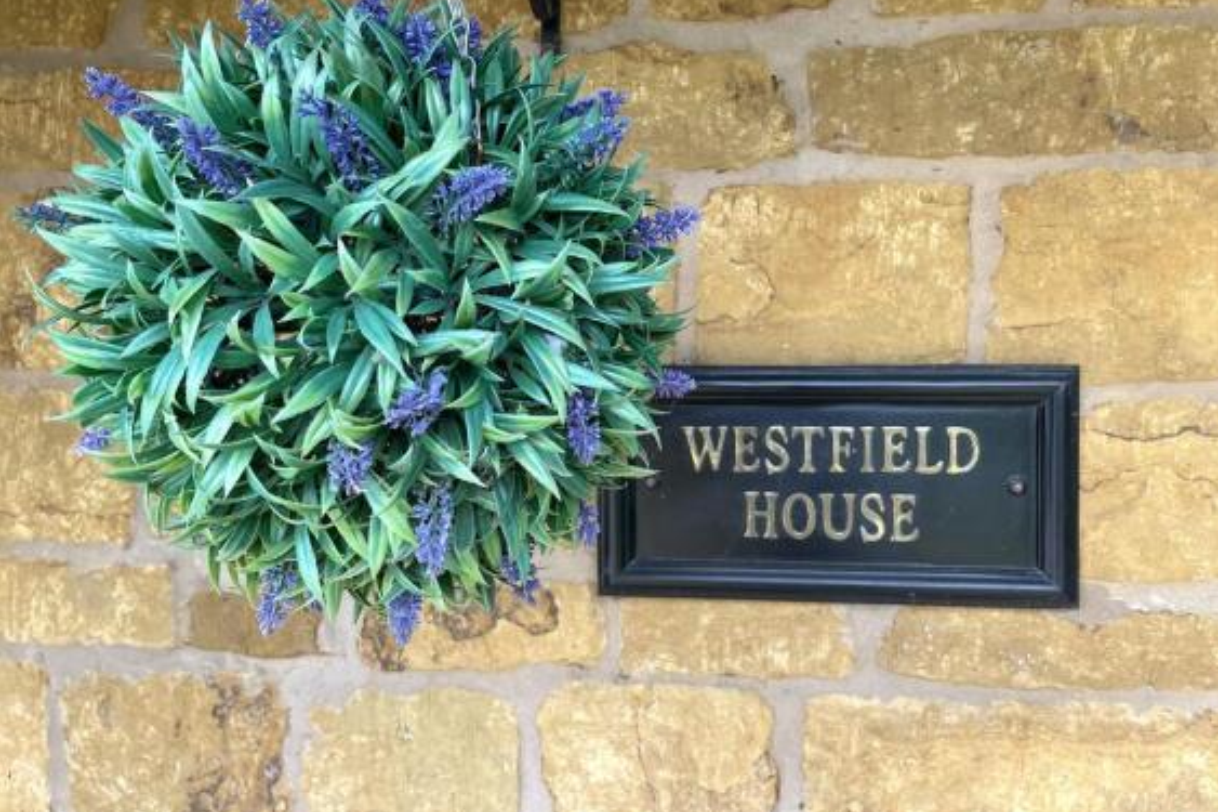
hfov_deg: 65.5
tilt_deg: -0.8
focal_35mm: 28
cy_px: 382
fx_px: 947
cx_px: 628
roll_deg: -0.2
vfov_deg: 46.4
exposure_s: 1/121
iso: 40
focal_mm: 4.2
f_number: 1.6
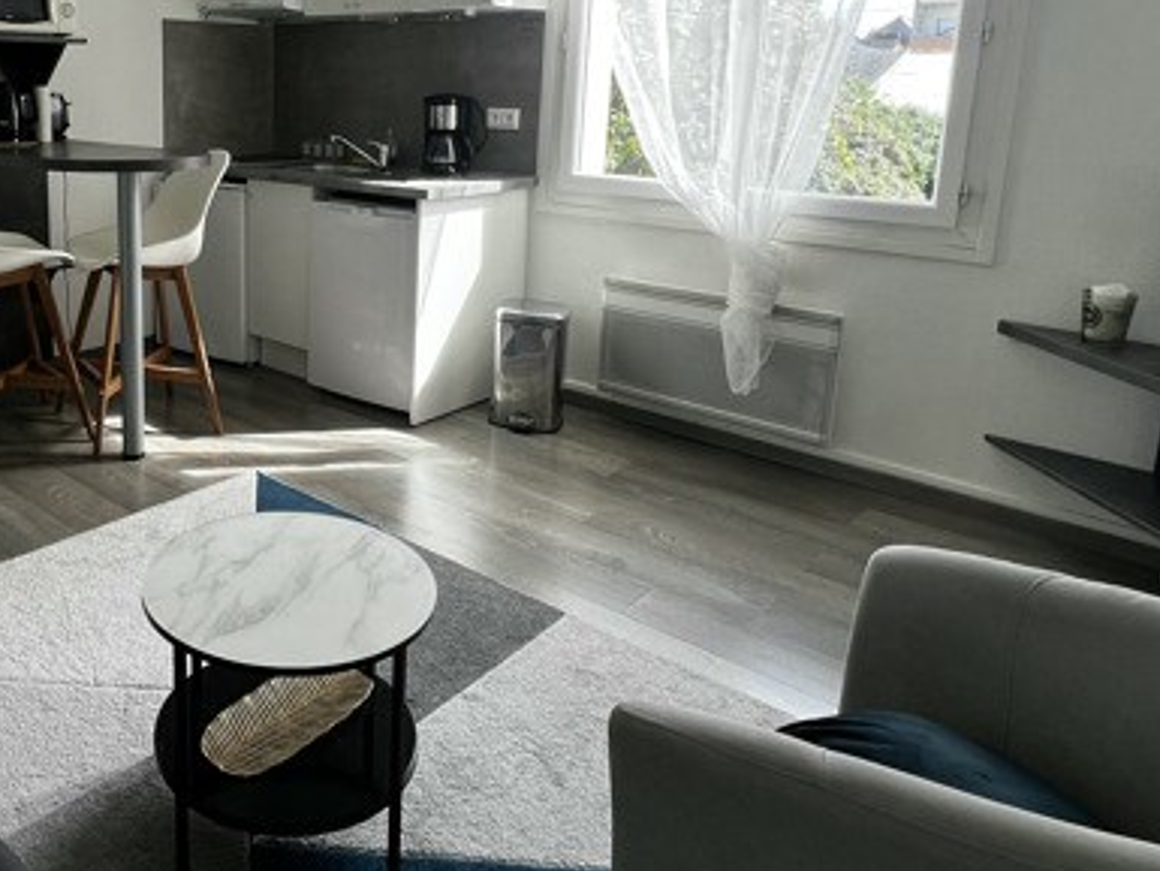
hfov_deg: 61.1
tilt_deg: -10.4
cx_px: 268
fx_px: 905
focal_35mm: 27
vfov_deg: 49.9
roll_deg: -0.2
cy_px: 250
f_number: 1.8
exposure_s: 1/109
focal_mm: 1.57
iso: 32
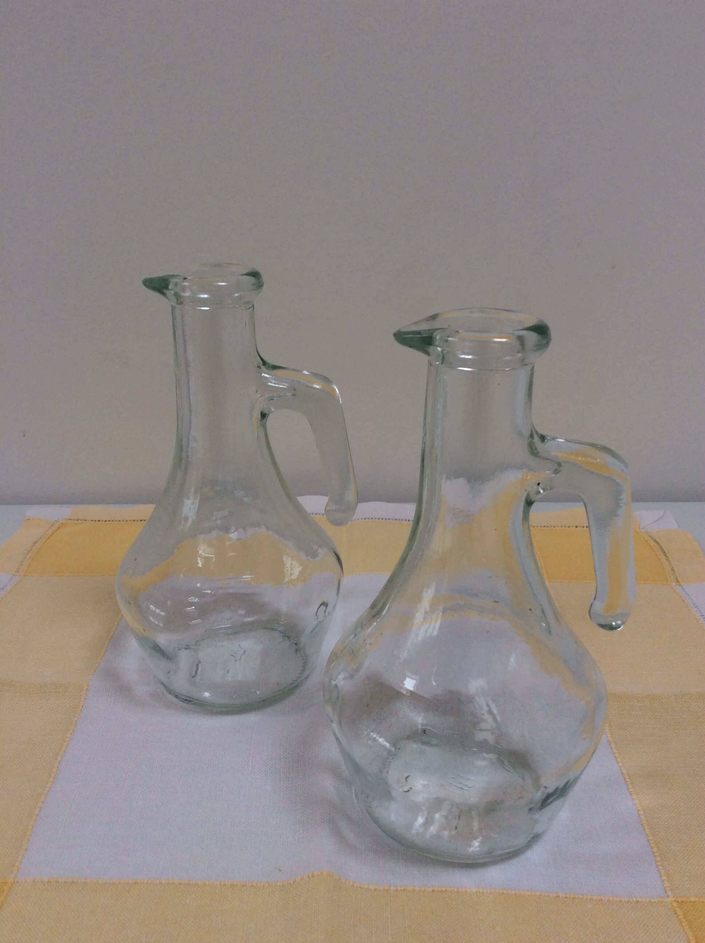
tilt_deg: -22.8
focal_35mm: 32
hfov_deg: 44.1
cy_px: 472
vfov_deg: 56.9
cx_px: 352
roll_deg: +1.4
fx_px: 871
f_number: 2.4
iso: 32
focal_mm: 3.3
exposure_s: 1/50
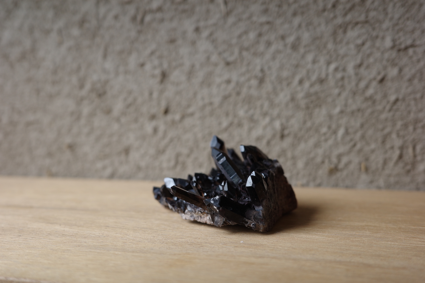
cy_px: 142
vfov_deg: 33.4
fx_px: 472
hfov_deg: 48.5
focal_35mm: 40
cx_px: 212
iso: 200
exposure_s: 1/125
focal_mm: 26
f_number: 2.8
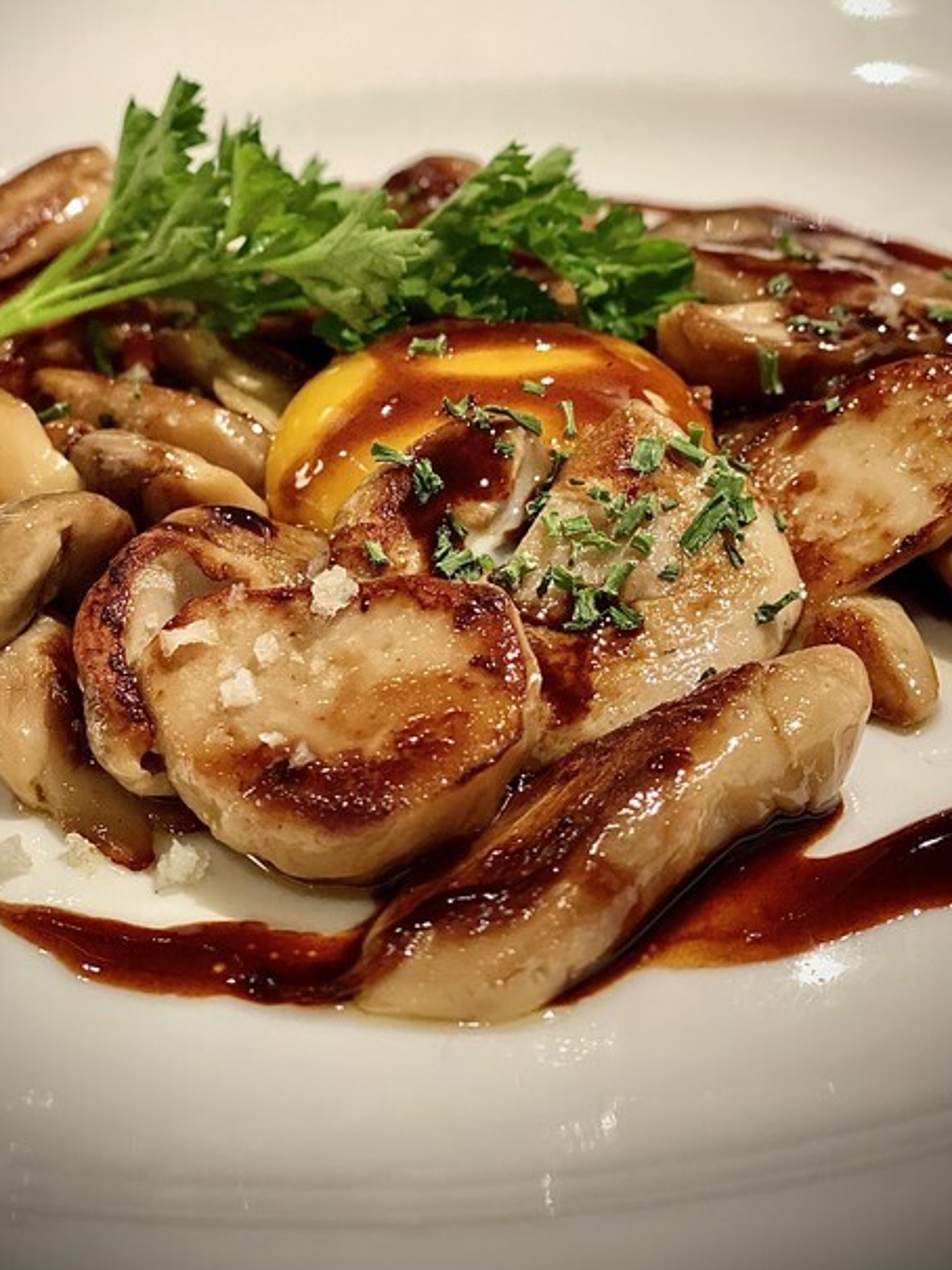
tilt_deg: -26.3
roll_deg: +3.1
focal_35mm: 66
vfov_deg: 29.3
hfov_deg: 22.3
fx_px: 2419
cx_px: 463
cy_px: 481
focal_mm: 6
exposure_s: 1/33
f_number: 2
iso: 250
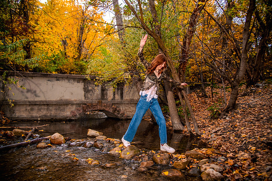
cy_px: 90
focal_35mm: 24
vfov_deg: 53.1
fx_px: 181
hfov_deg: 73.8
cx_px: 136
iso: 1250
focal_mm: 24
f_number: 4
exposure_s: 1/80
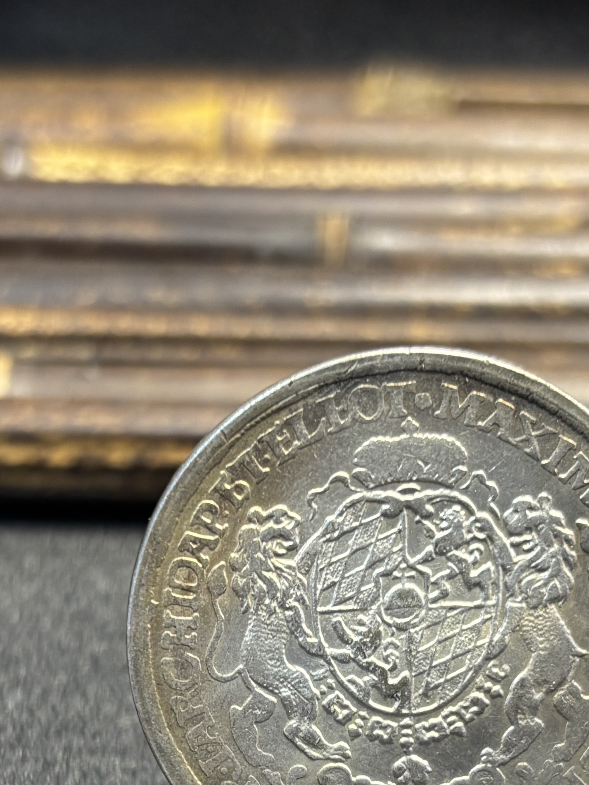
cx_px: 416
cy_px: 613
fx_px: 1202
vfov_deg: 35.2
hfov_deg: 27.3
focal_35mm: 53
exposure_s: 1/50
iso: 160
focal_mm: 5.96
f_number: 1.6
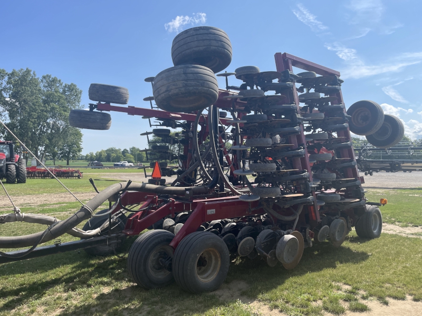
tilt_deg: +1.6
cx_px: 211
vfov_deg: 53.1
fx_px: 317
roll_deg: -0.5
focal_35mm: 26
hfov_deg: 67.3
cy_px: 158
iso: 32
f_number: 1.6
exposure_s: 1/2506
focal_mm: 4.2
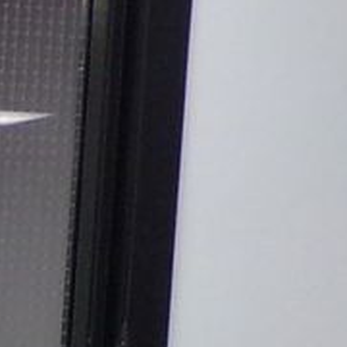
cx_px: -619
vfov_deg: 8.2
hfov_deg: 7.7
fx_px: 2314
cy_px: 655
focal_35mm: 204
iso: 200
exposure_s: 1/50
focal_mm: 4.7
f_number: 3.2
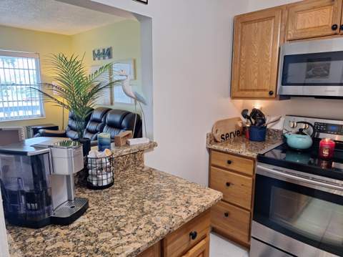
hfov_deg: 74.0
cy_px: 128
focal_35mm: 23
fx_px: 228
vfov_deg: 58.8
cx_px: 172
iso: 100
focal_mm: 5.54
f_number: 1.8
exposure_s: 1/40
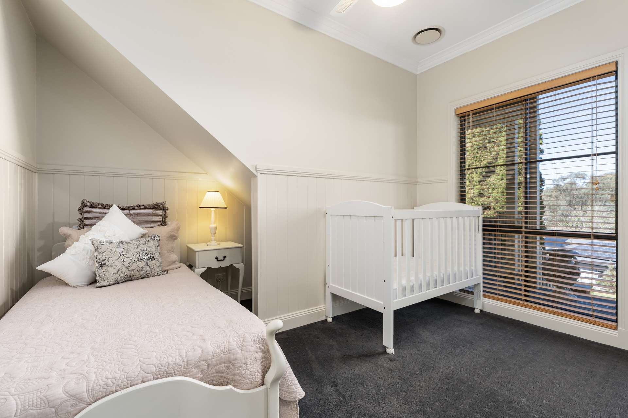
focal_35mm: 16
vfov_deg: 73.7
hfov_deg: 96.7
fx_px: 279
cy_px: 209
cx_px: 314
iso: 320
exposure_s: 1/8
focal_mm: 16
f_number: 6.3
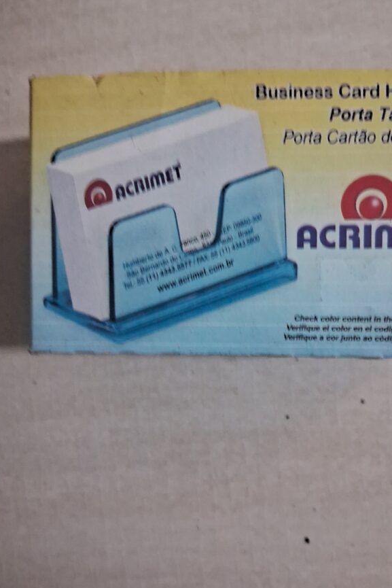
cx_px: 234
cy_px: 309
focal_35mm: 32
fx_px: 522
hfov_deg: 41.0
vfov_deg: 58.7
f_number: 1.8
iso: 640
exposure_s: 1/25
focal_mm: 3.98
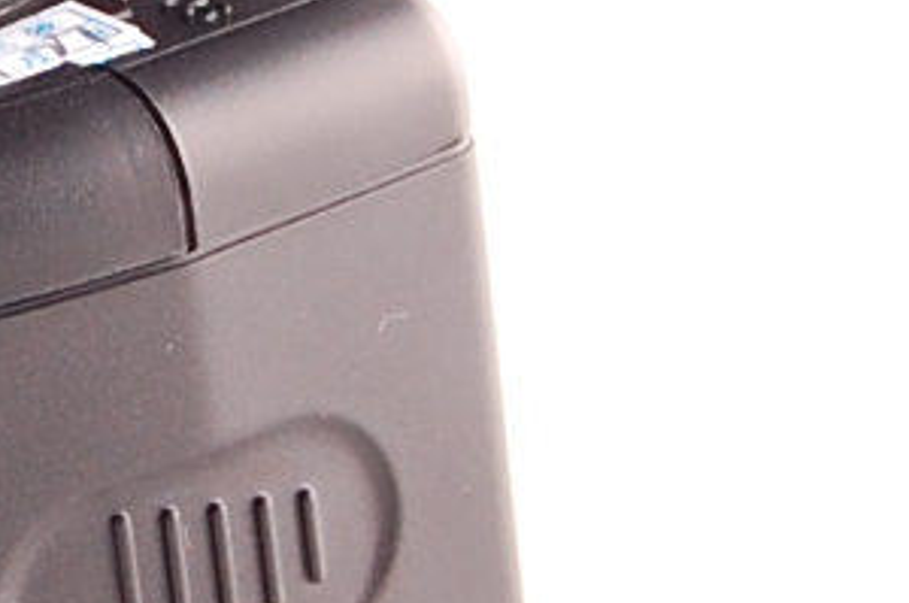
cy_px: 145
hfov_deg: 7.0
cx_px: -348
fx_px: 7386
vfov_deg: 4.7
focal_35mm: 293
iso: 200
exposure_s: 1/250
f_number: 8
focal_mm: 26
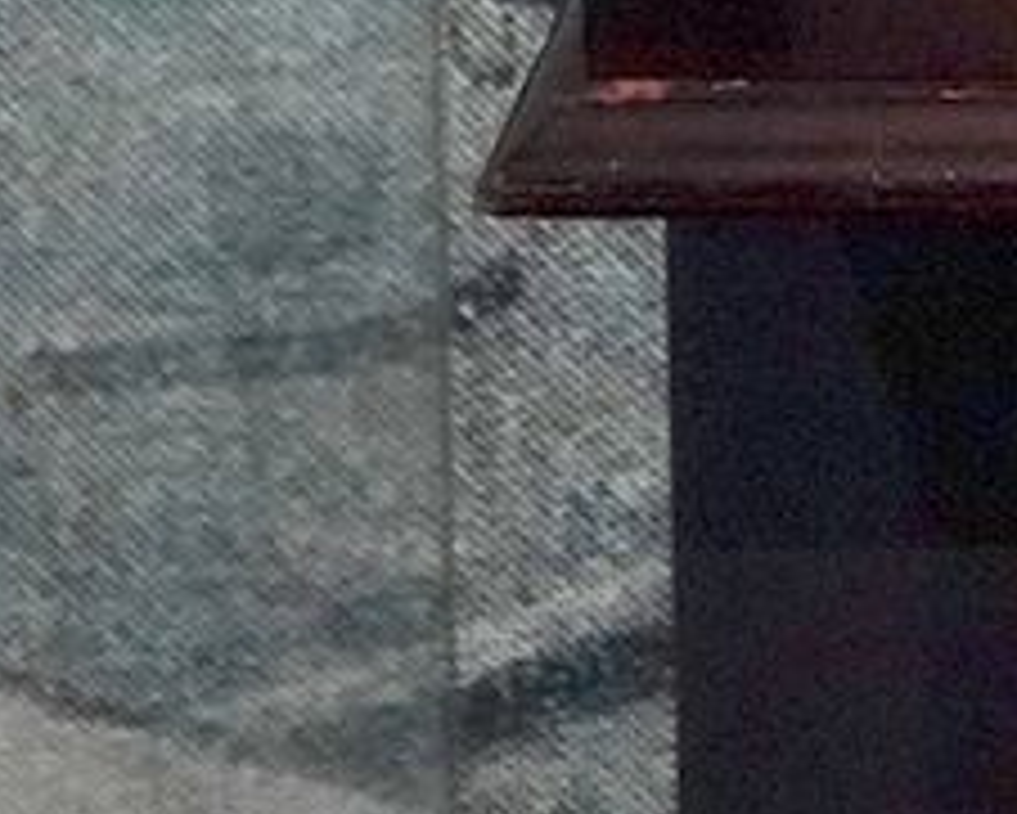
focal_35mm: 199
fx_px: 5992
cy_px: -1988
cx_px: 1642
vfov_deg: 6.7
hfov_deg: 9.4
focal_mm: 24
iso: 3200
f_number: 2.8
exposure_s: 1/80
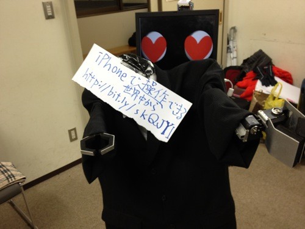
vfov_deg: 40.7
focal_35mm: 35
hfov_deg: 52.6
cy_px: 114
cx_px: 152
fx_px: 308
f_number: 2.4
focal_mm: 4.28
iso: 64
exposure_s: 1/24
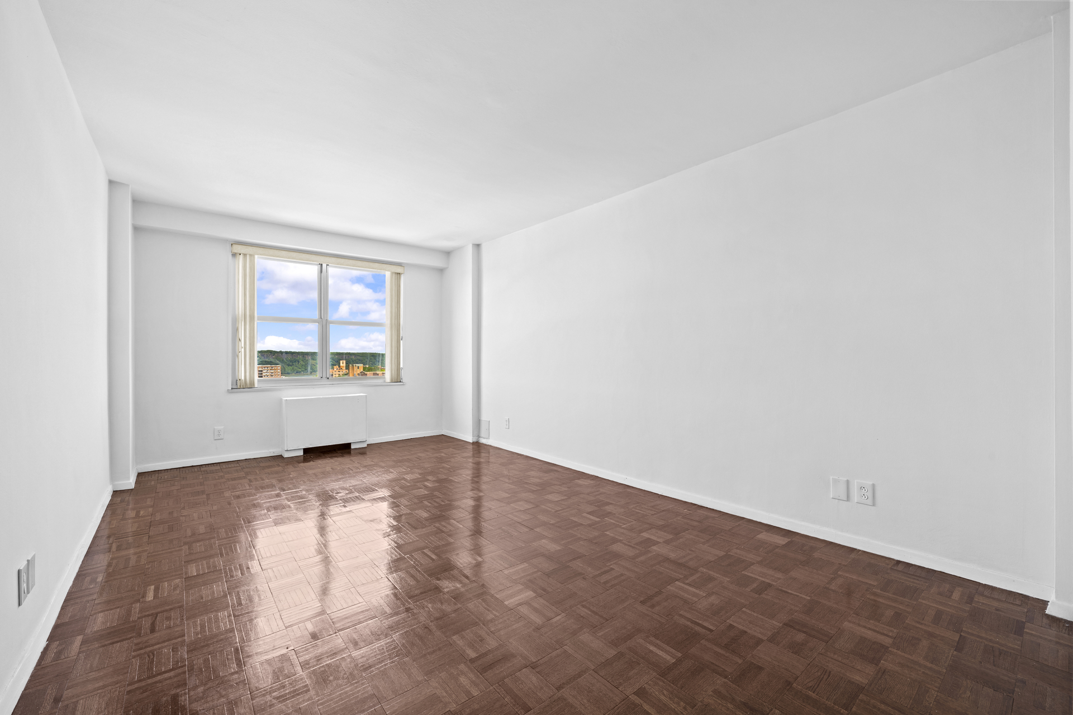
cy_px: 358
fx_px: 417
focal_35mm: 14
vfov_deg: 81.2
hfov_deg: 104.3
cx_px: 536
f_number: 9.5
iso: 250
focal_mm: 14
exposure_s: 1/1.43
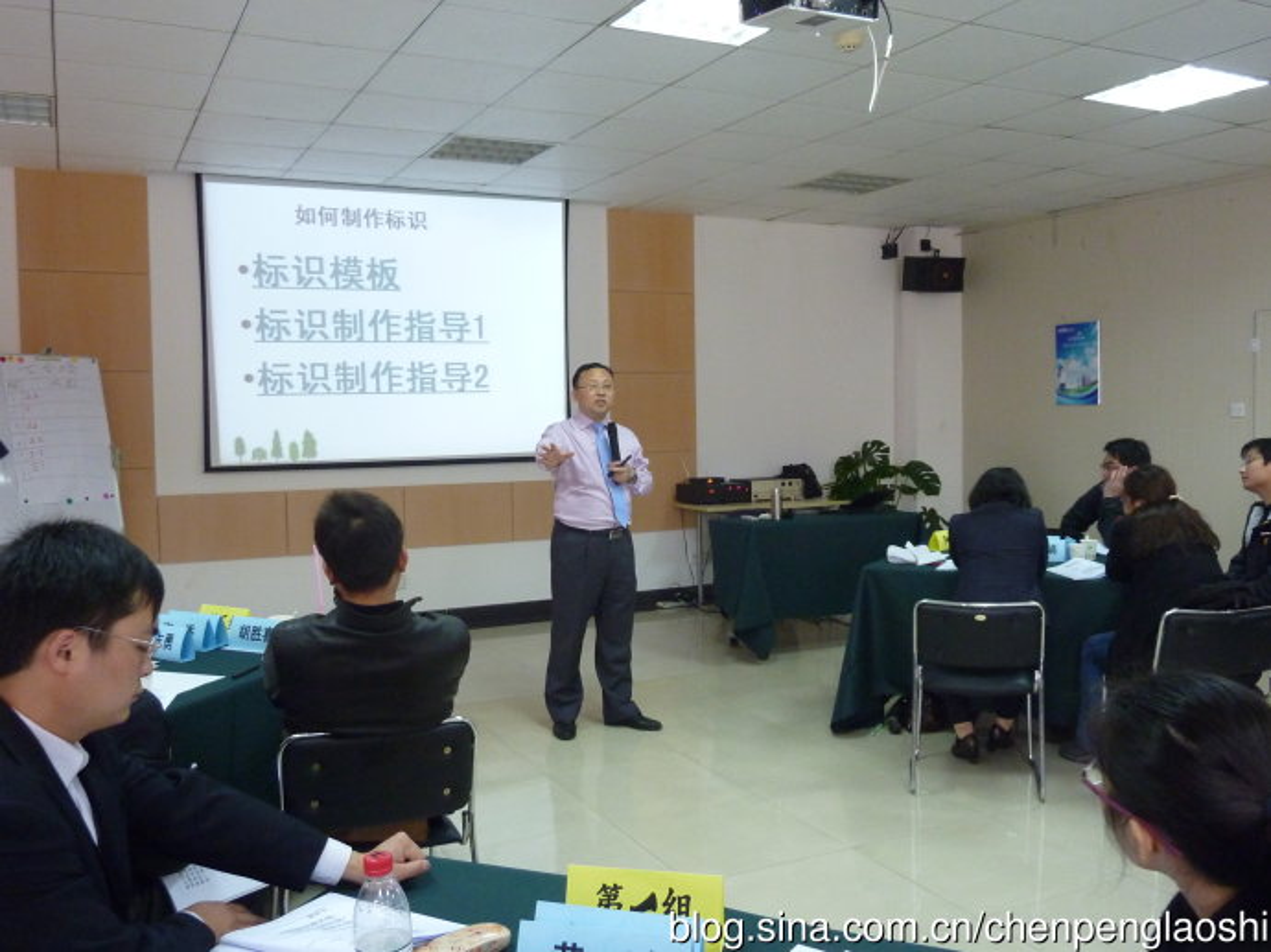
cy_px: 476
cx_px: 636
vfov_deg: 46.8
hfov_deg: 60.0
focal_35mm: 30
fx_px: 1101
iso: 400
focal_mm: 5
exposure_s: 1/15
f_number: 3.4
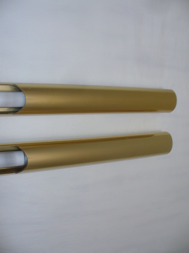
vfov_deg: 50.1
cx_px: 94
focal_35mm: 37
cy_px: 126
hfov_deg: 38.7
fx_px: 269
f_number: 2.8
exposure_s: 1/8
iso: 100
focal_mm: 6.1
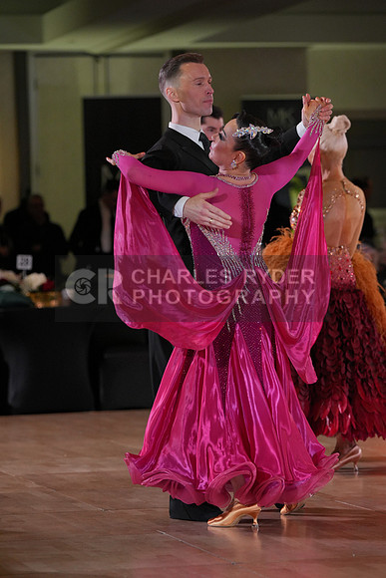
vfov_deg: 13.2
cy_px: 289
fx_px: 2507
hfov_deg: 8.8
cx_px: 193
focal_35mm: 156
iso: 1600
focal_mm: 156
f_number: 4
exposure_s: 1/500
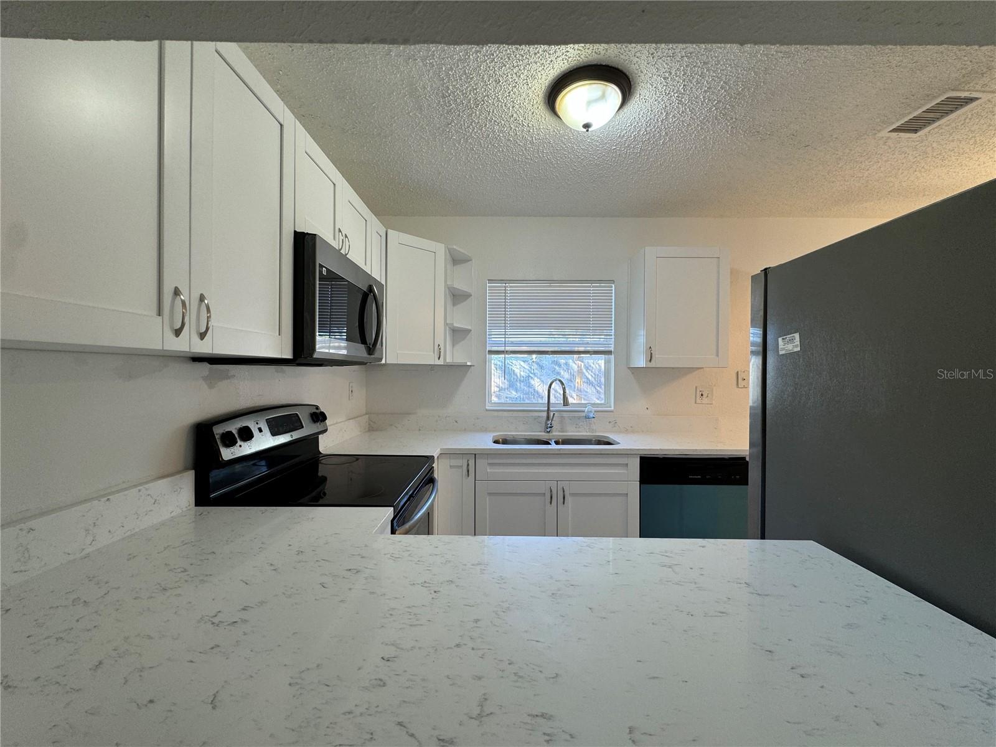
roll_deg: -0.5
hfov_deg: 102.1
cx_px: 498
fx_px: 403
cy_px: 374
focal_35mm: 14
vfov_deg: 85.7
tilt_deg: -0.8
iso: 80
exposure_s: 1/120
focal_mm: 2.22
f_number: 2.2
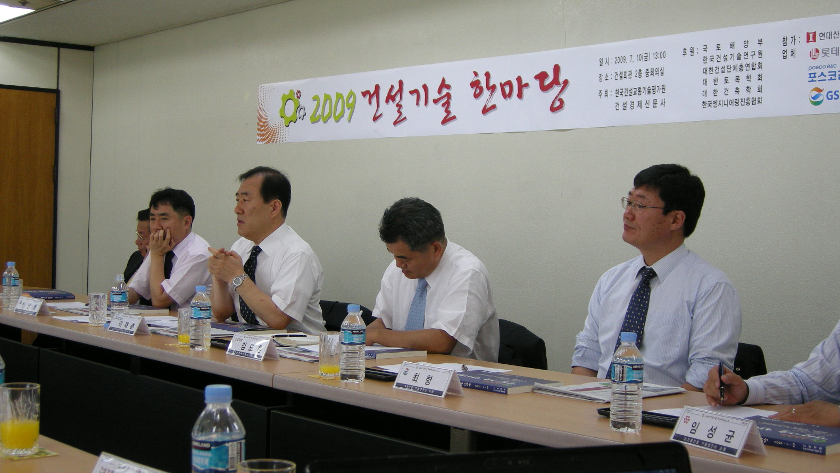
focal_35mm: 53
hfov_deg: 39.2
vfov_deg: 22.6
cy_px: 248
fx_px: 1180
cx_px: 424
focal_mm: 10.1
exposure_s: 1/57
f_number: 3.1
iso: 141
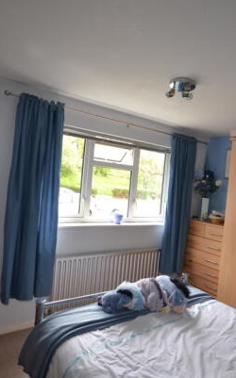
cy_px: 197
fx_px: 258
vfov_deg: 72.5
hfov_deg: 48.4
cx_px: 156
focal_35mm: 25
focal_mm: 10
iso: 400
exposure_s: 1/100
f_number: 5
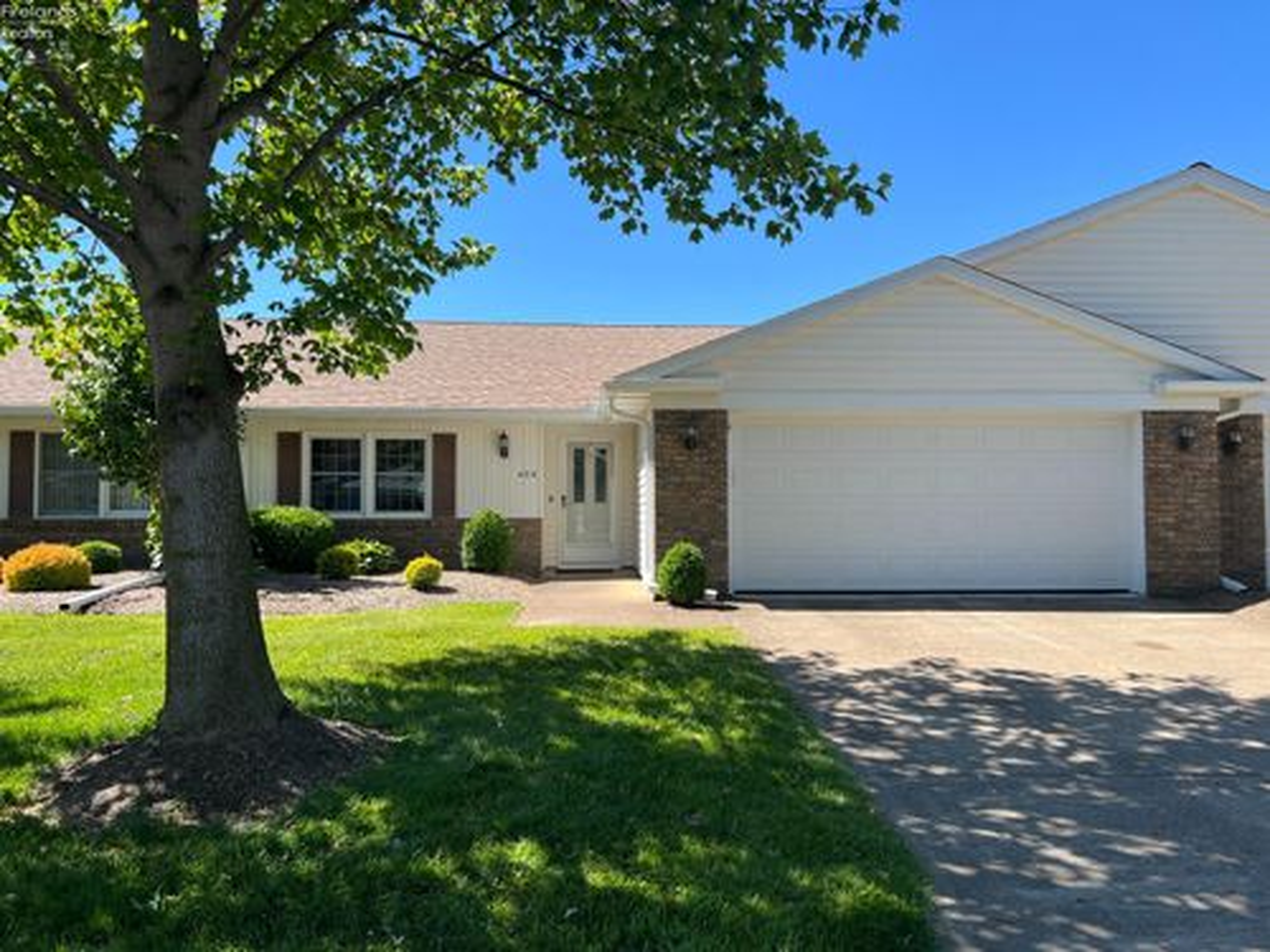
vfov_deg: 53.1
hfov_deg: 67.3
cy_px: 476
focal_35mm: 26
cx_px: 635
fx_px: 954
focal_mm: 5.7
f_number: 1.5
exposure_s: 1/2008
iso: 50
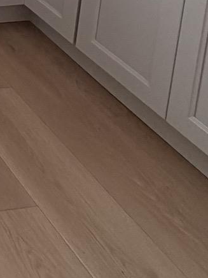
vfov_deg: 19.6
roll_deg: -0.9
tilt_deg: -9.0
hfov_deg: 14.4
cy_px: -221
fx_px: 593
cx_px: -270
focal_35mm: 74
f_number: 2.2
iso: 125
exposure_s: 1/121
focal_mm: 2.22
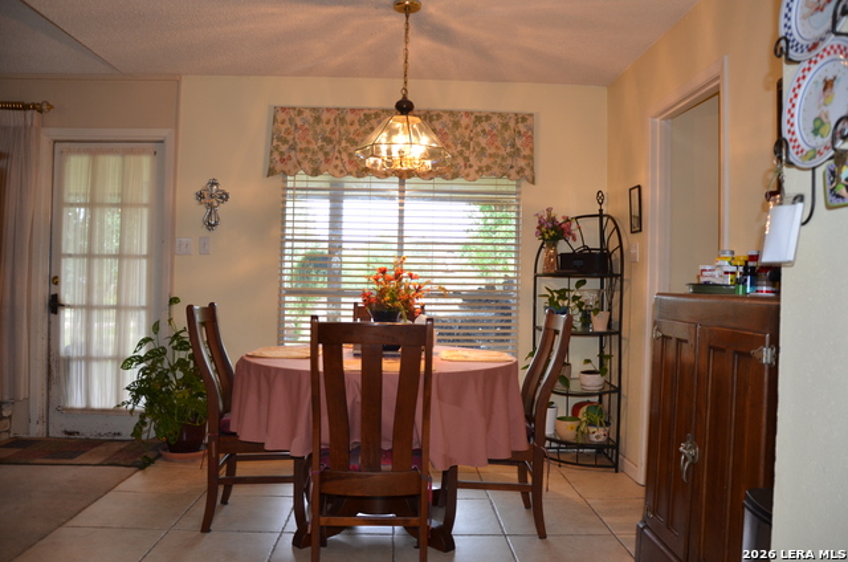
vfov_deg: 47.7
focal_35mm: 27
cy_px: 281
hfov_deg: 67.5
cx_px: 424
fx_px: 635
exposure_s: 1/100
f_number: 3.5
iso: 400
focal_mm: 18
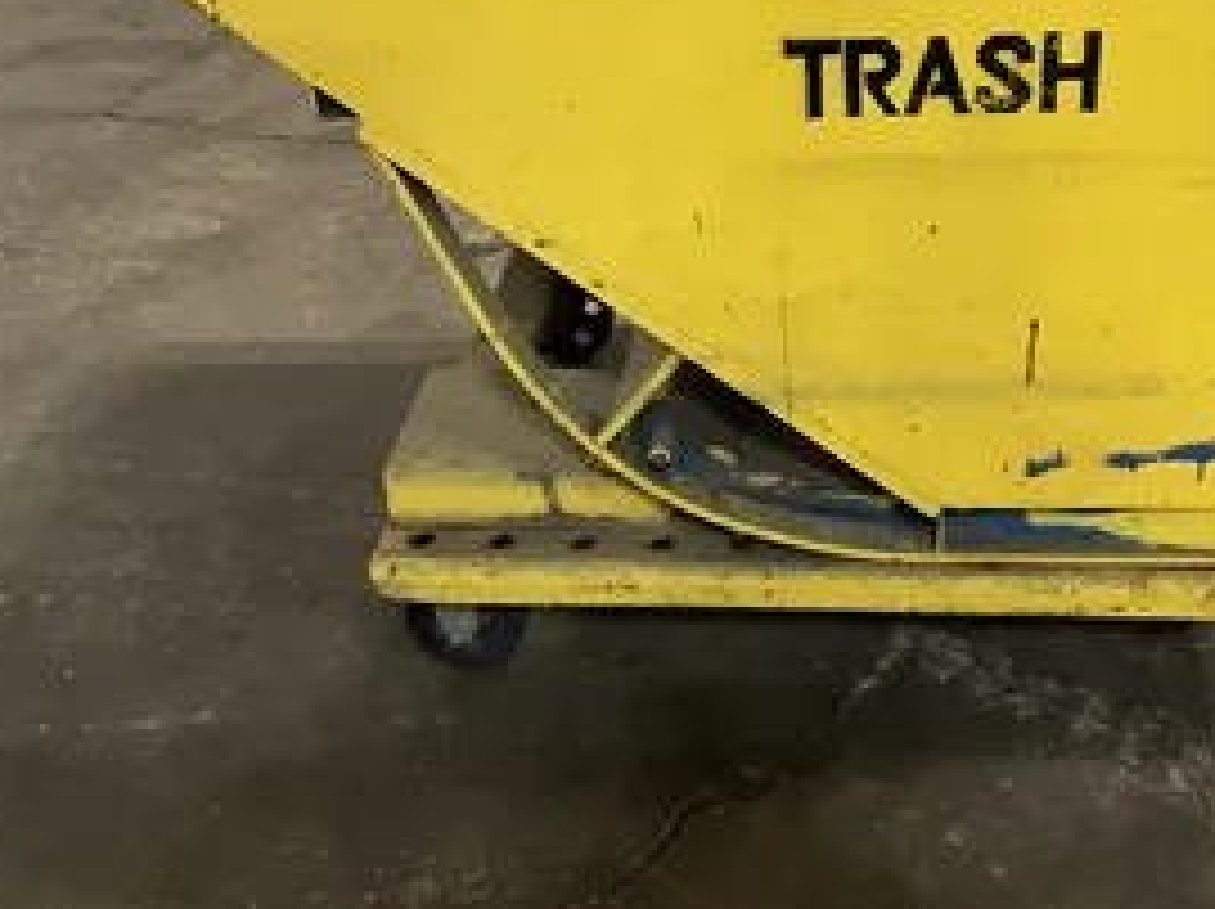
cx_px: 796
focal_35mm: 43
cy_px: 284
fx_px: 1508
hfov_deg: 43.4
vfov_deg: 33.2
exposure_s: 1/40
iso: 320
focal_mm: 3
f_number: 1.8
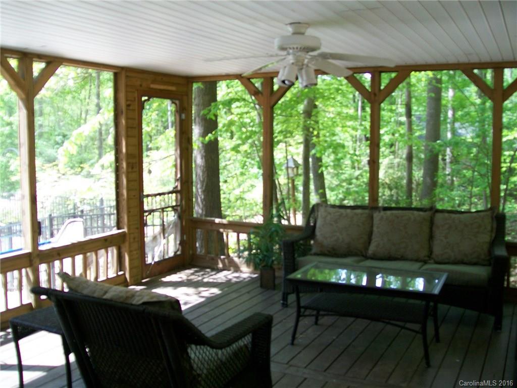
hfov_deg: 51.4
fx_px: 538
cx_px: 258
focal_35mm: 36
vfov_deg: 39.7
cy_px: 194
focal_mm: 6
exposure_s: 1/60
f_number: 2.7
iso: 64
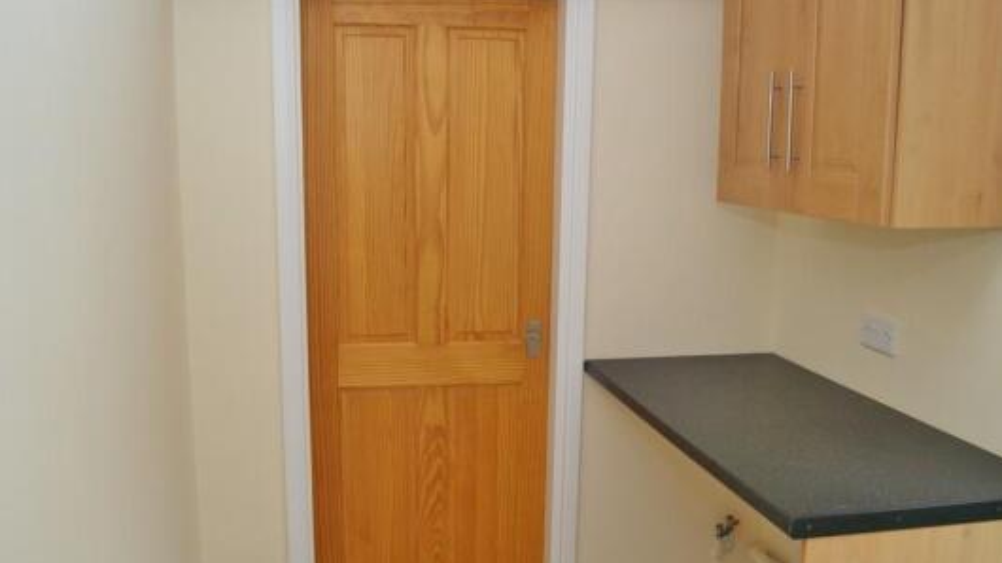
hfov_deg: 56.6
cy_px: 348
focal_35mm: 35
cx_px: 497
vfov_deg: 33.6
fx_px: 930
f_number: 5.6
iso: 400
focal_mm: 18
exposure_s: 1/60
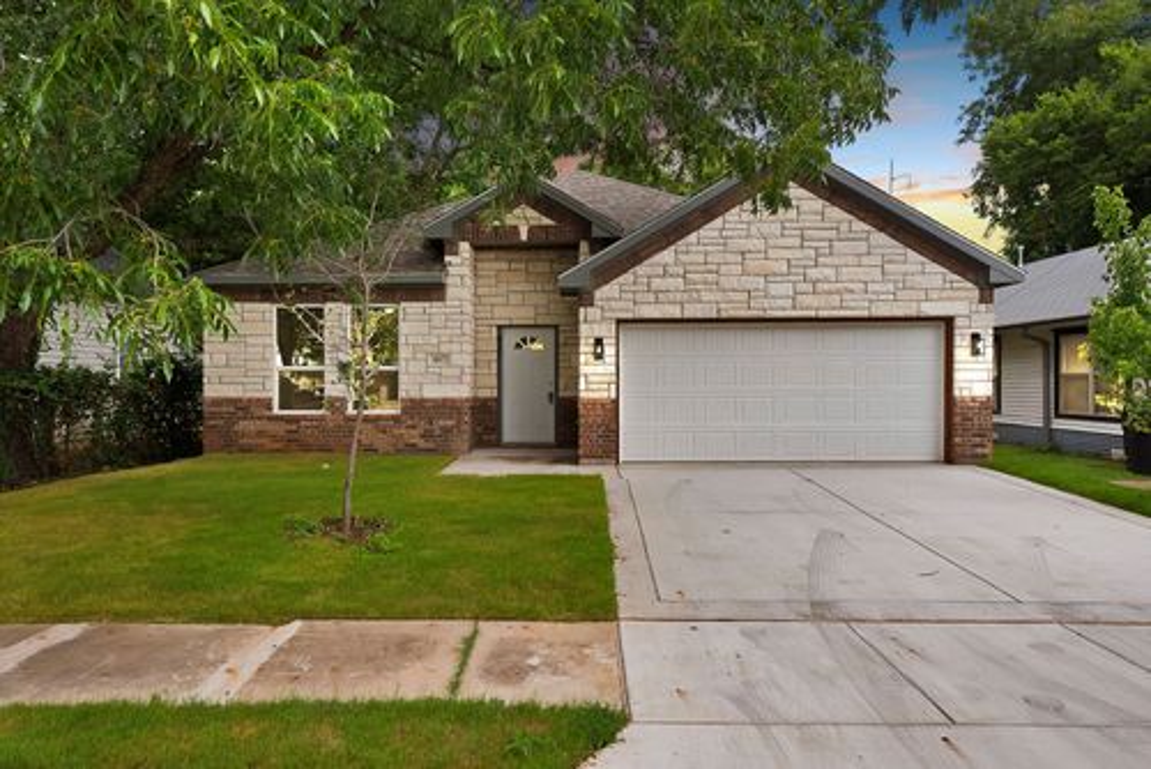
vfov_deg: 59.6
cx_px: 576
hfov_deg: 81.2
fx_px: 672
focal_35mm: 21
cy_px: 384
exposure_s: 1/160
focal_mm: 21
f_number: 9
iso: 640
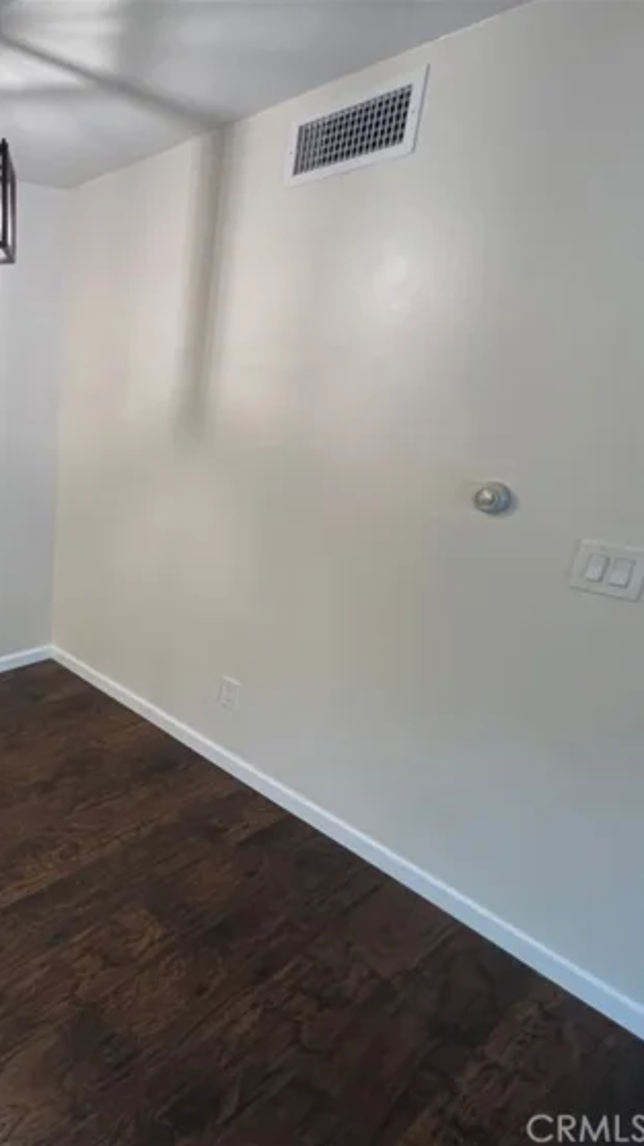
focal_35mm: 19
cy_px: 574
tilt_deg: -18.1
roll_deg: -0.2
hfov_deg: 48.4
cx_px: 5
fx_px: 577
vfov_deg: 89.6
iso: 200
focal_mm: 1.57
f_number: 1.8
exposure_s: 1/60
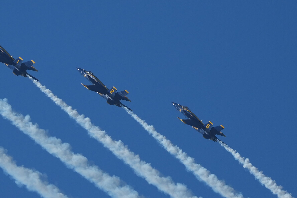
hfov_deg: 2.0
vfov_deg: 1.4
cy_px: 81
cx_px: 62
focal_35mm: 1014
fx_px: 8364
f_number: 4.5
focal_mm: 279
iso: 250
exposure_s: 1/3200
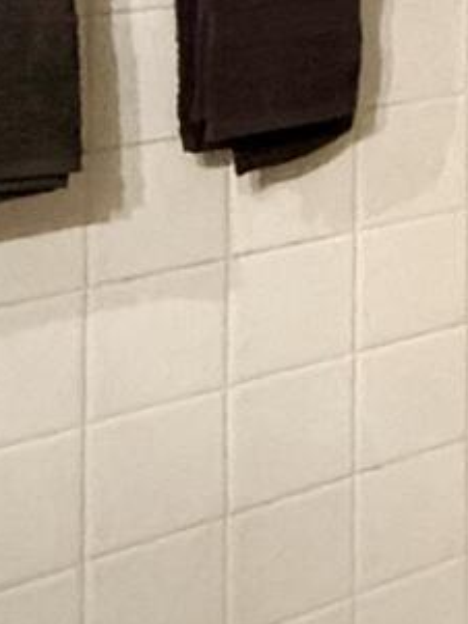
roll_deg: -0.5
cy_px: -234
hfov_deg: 12.8
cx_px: 1077
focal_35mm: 93
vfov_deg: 19.1
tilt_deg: +1.0
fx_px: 1675
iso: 1250
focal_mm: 2.22
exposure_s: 1/40
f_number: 2.2
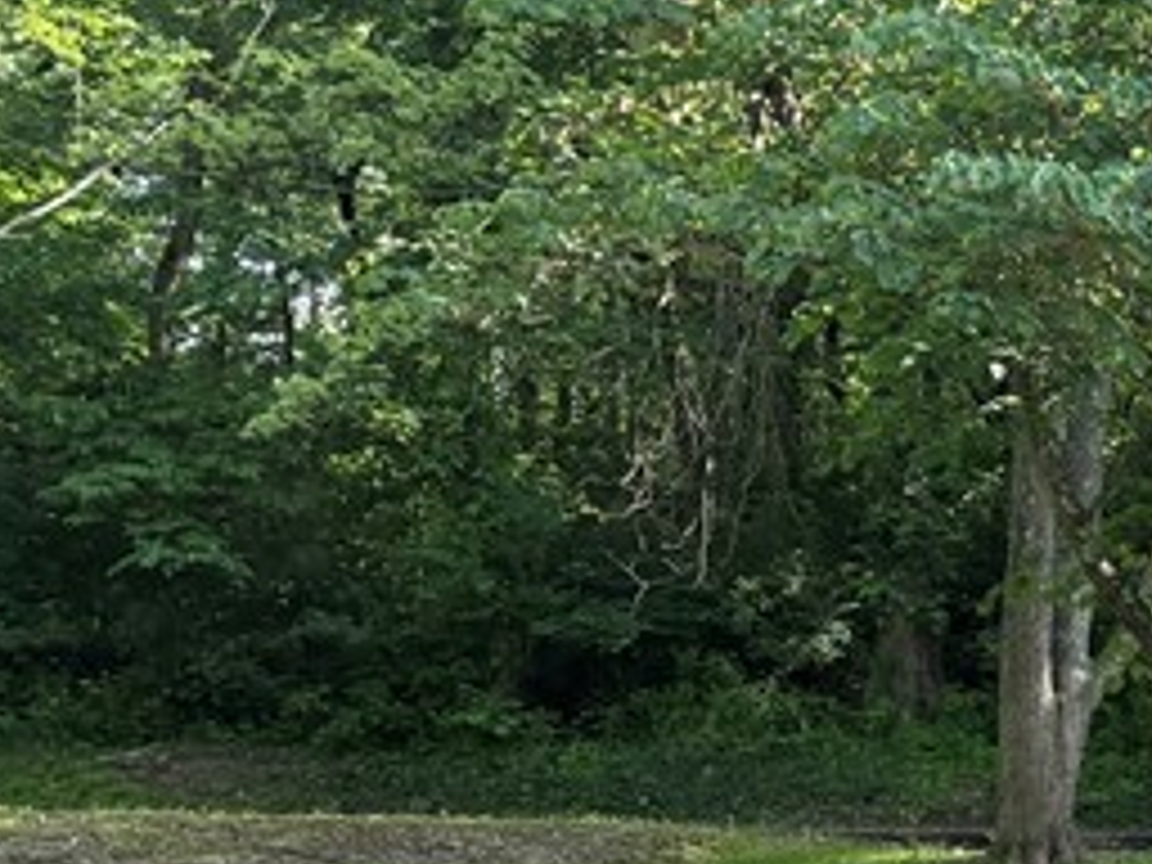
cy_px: 1012
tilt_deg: +1.8
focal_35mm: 96
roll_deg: -3.3
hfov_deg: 16.1
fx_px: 3195
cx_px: 2272
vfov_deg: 14.9
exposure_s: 1/426
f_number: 1.78
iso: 100
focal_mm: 6.76
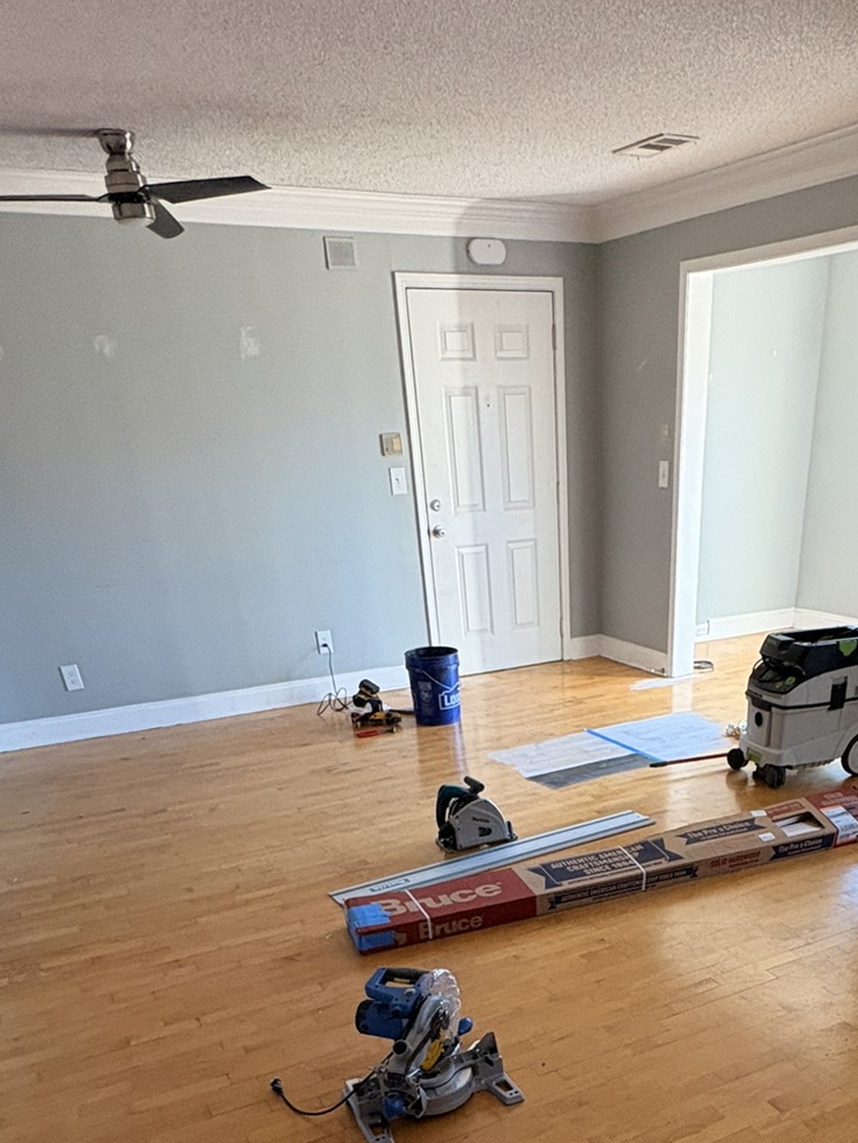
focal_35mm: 29
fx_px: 958
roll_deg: +2.9
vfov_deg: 53.4
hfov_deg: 47.6
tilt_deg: -32.3
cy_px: 1044
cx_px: 561
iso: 400
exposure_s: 1/60
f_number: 2.2
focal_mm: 2.22
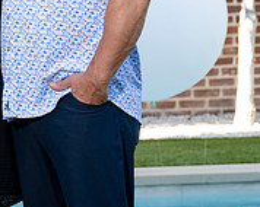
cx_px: -79
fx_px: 2168
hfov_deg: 6.8
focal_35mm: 282
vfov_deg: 5.5
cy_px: -49
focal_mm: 92
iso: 400
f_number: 5.6
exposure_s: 1/200
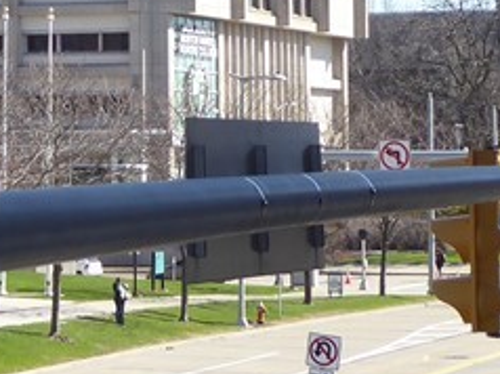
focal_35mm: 155
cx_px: -32
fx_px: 2237
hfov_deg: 12.6
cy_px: -132
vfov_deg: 9.4
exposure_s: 1/320
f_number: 3.7
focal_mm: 6.3
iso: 80
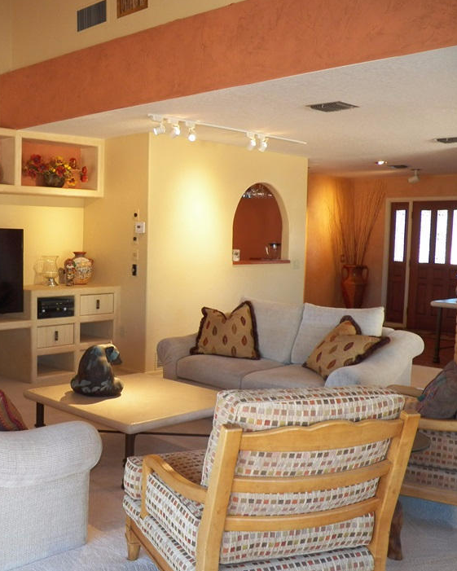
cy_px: 296
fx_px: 659
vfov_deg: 46.8
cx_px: 72
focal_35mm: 39
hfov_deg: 36.5
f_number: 2.8
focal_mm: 4.9
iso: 125
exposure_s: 1/30
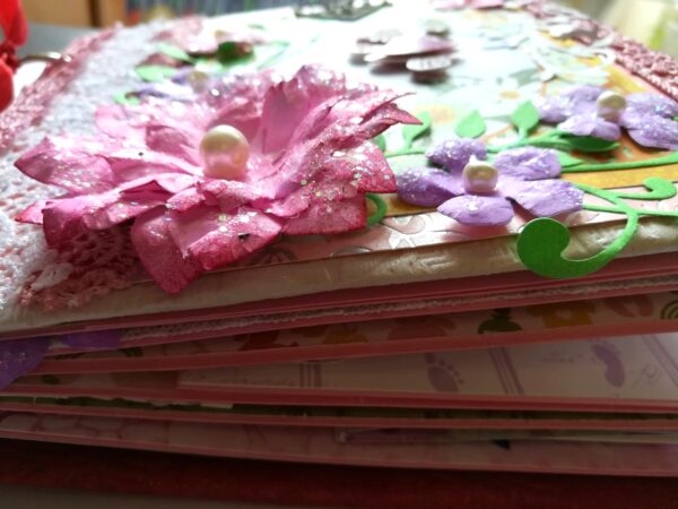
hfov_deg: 67.3
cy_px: 254
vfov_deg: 53.1
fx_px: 509
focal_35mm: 26
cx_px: 339
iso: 80
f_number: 2.2
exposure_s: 1/100
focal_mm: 3.83
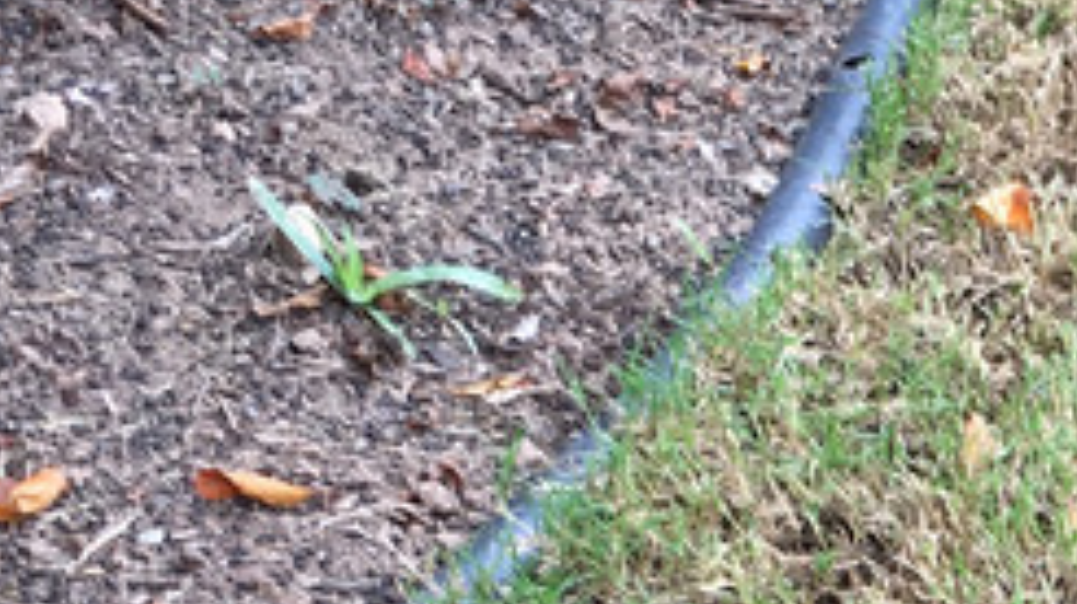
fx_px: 3910
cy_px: 1094
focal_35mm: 137
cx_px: 1473
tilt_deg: -32.7
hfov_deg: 14.9
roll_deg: +6.9
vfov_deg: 8.5
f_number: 2.2
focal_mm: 4.15
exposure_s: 1/120
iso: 25
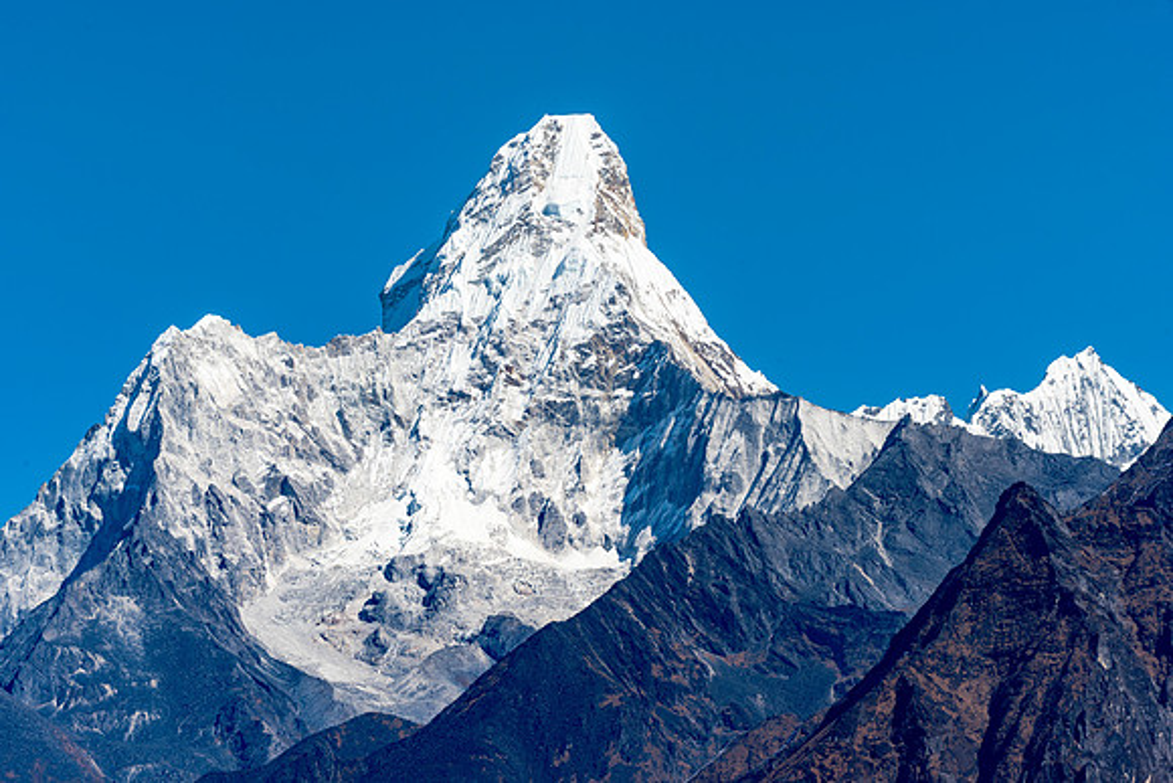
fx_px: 5051
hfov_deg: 13.2
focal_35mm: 155
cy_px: 392
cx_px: 586
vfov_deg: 8.9
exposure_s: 1/160
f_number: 14
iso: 64
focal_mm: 155
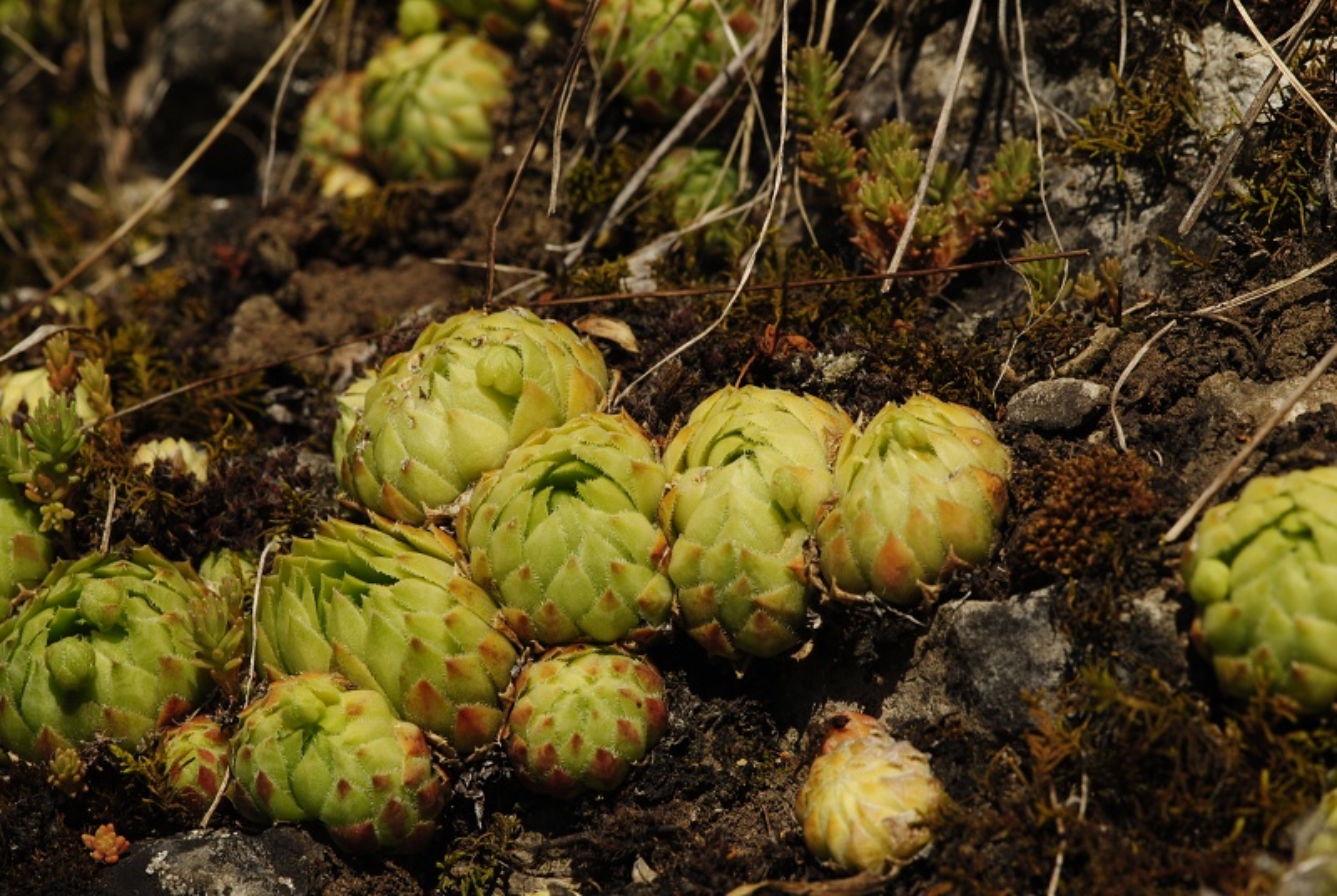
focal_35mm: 128
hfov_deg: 16.0
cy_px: 448
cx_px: 668
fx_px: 4742
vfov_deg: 10.8
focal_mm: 85
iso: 100
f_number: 10
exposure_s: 1/320
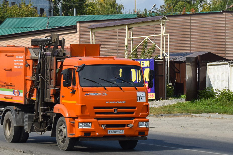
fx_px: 690
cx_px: 86
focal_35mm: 107
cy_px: 71
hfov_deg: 19.1
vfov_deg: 12.8
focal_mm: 55
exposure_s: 1/1000
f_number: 7.1
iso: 200
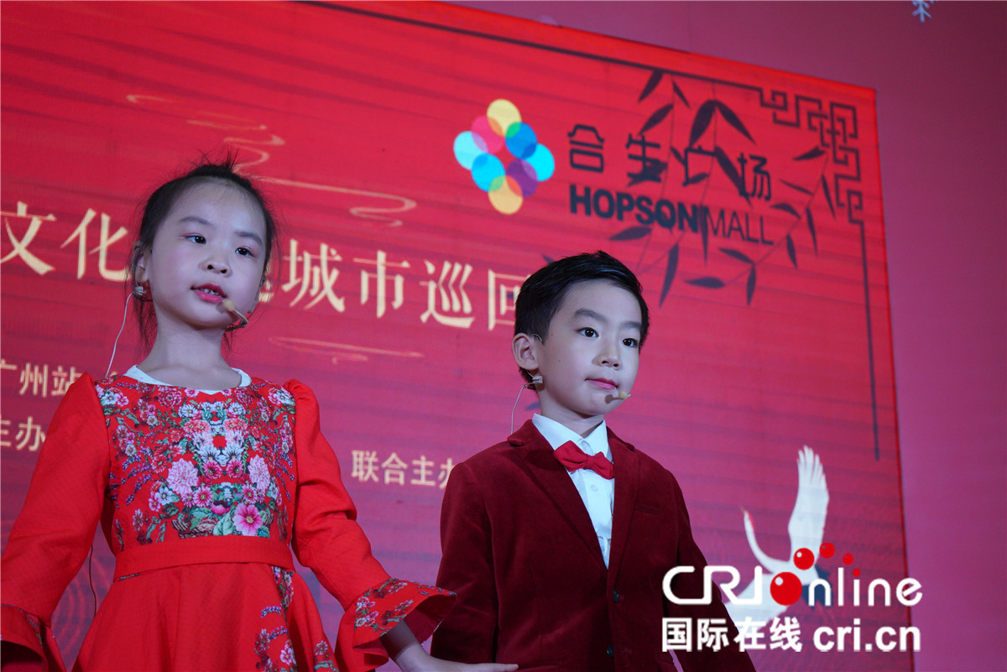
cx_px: 504
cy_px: 336
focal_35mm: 70
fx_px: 1959
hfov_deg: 28.8
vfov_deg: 19.5
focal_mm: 70
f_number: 6.3
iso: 1250
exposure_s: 1/250
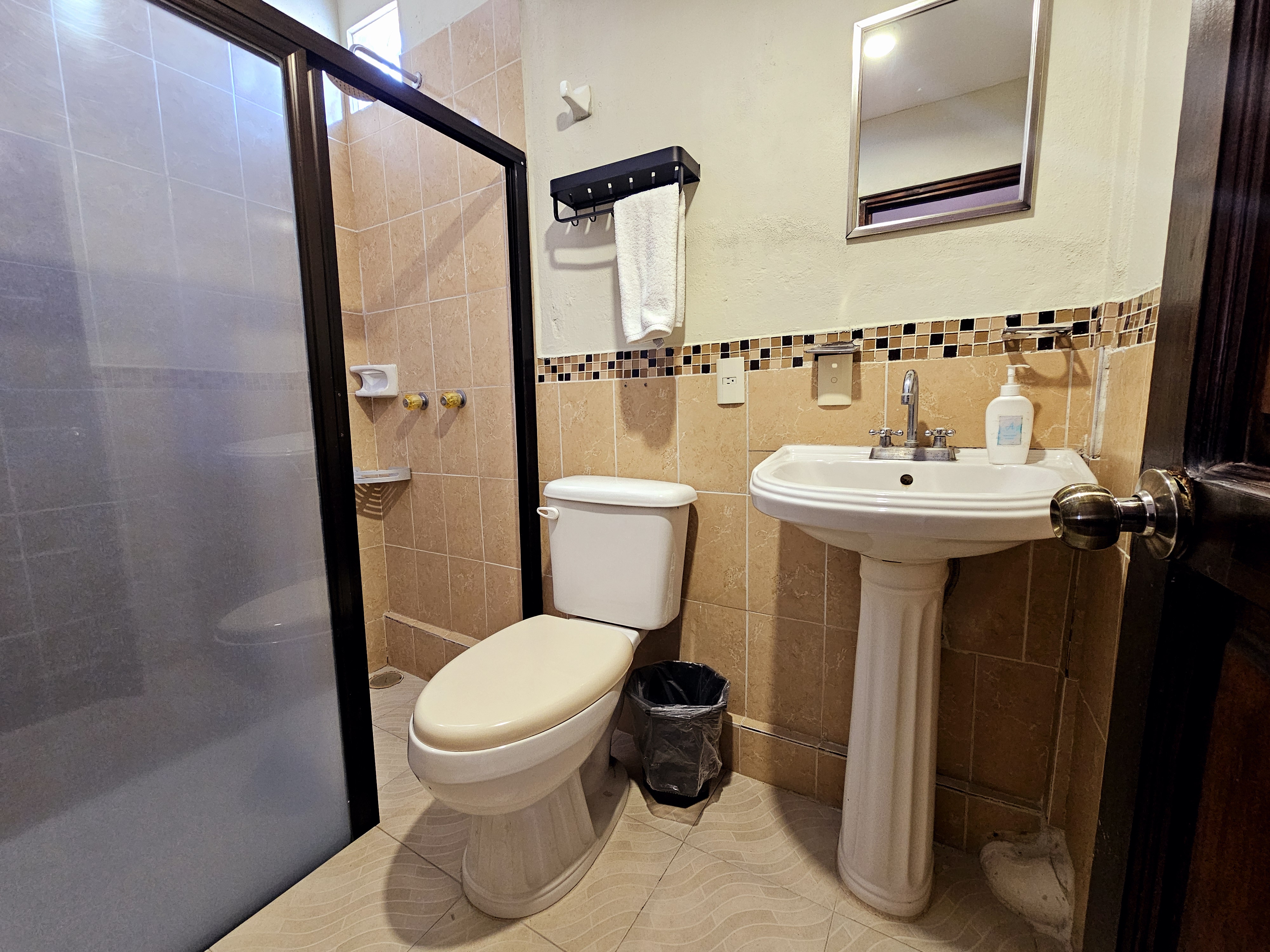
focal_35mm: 13
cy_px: 476
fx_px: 477
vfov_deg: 89.9
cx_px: 635
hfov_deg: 106.2
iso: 400
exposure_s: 1/30
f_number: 2.2
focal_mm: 2.2
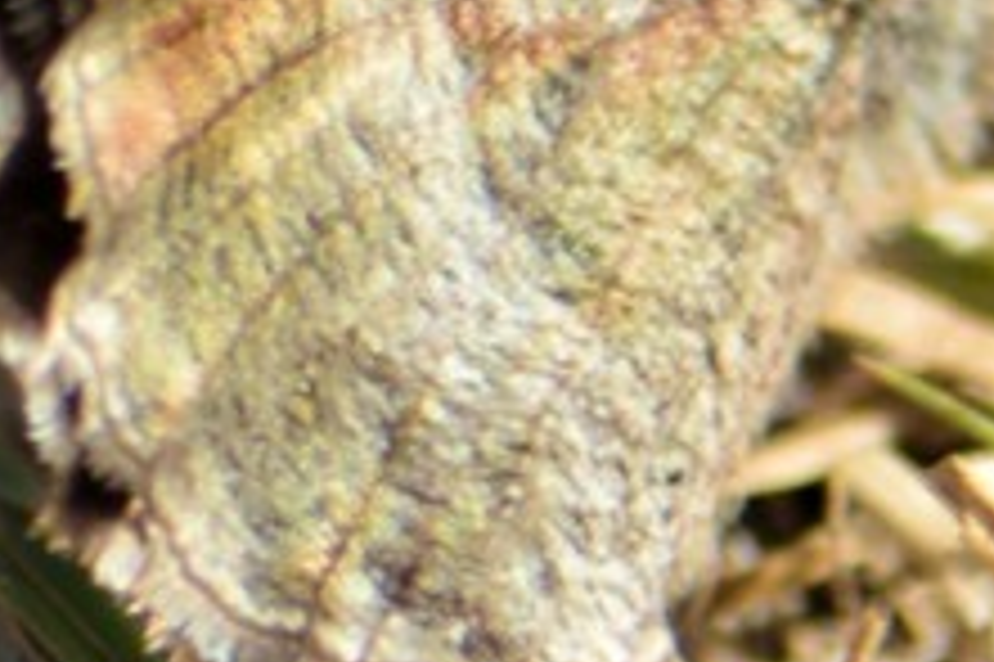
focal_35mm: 1959
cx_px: 454
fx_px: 54048
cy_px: -59
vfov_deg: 0.7
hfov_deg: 1.1
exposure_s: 1/200
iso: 100
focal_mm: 300
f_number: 8
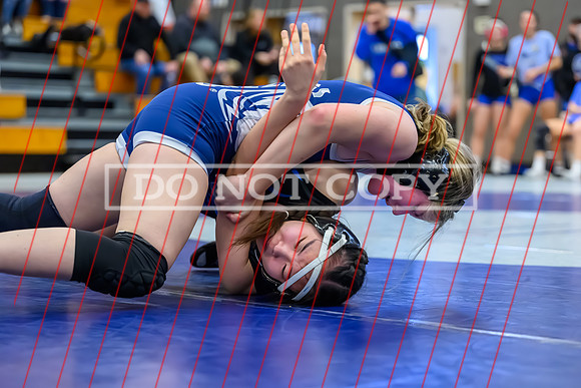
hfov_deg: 22.5
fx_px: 1460
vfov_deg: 15.1
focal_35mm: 90
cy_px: 208
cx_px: 282
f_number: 2.8
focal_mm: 82
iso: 10000
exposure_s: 1/500
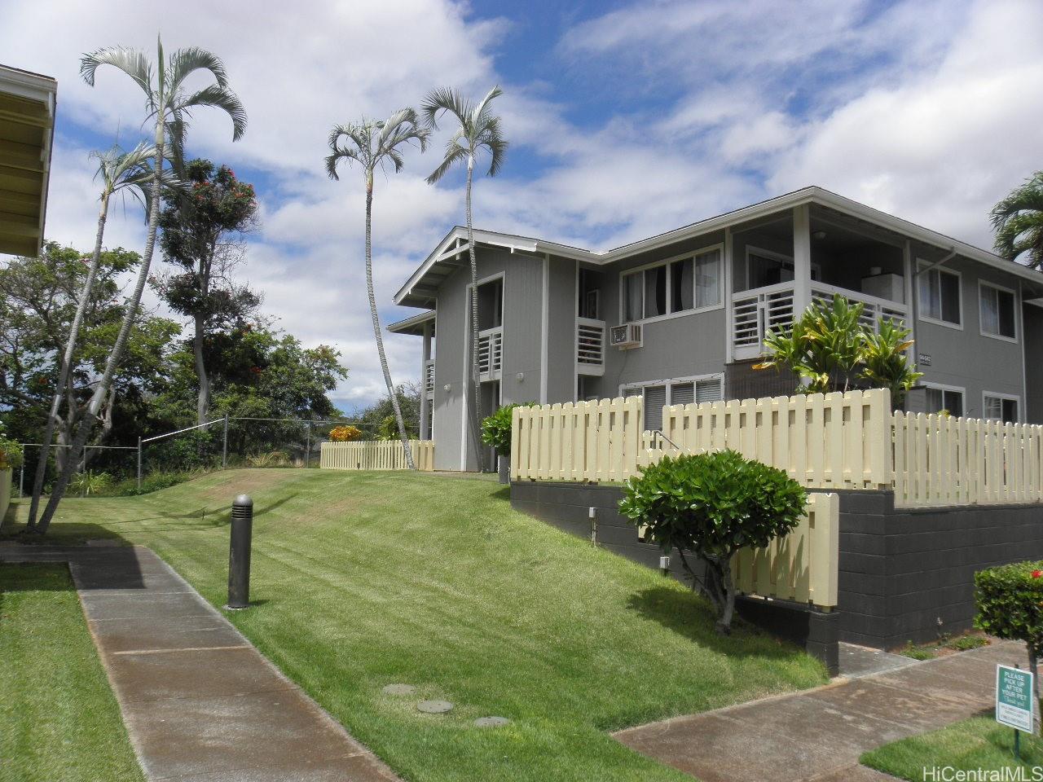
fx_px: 783
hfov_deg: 67.3
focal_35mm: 26
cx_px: 522
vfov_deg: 53.1
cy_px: 391
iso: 64
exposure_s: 1/400
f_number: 5.6
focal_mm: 4.6
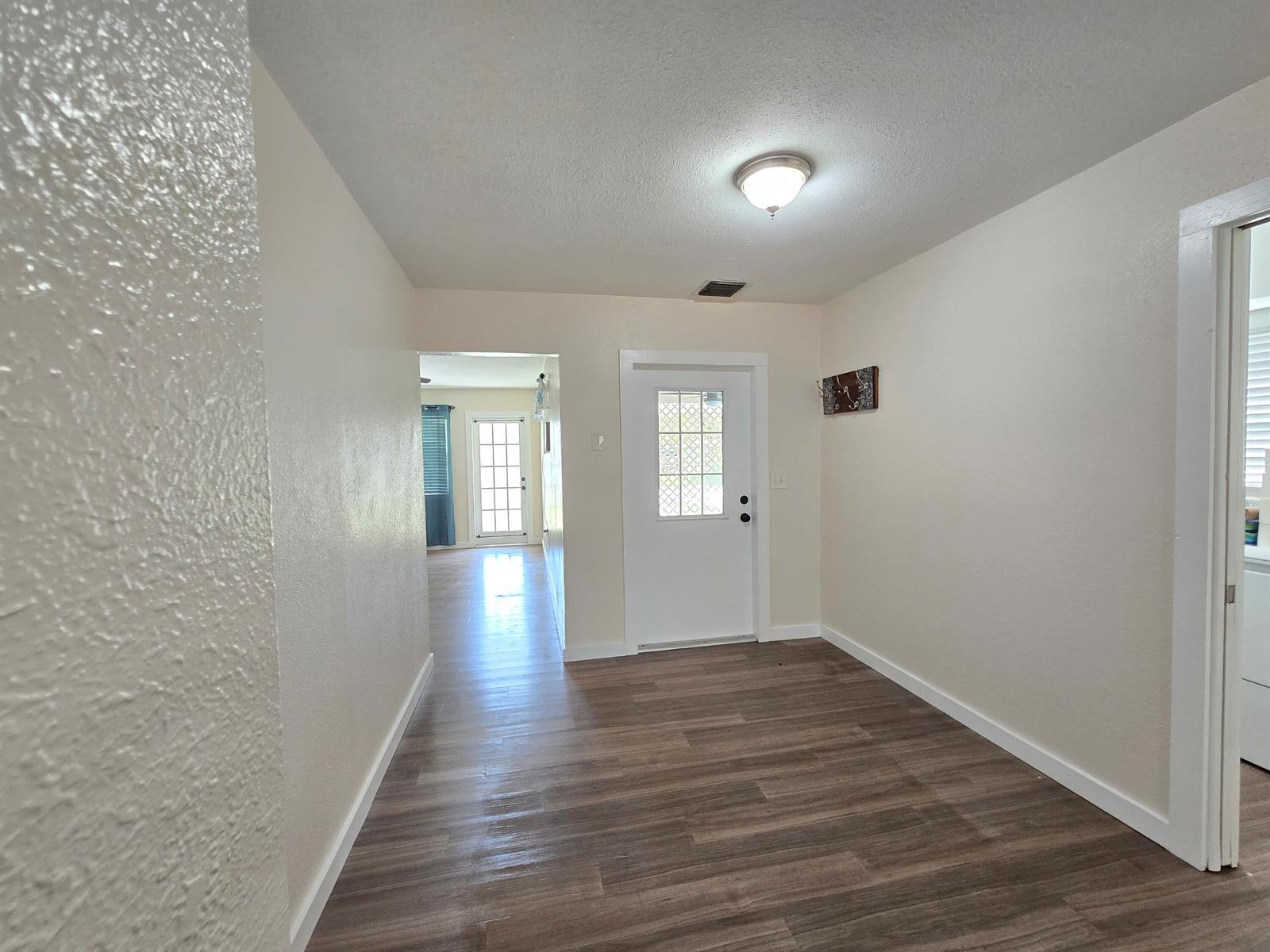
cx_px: 635
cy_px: 476
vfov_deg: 89.9
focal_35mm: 13
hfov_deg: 106.2
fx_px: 477
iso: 200
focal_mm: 2.2
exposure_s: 1/60
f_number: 2.2
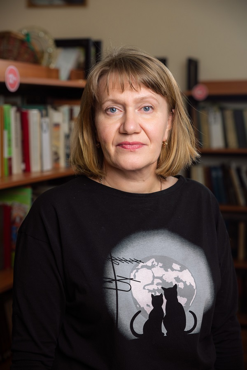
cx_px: 124
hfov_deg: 19.5
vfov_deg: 28.8
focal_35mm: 70
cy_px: 185
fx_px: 719
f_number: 3.5
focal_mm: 70
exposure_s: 1/200
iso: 100
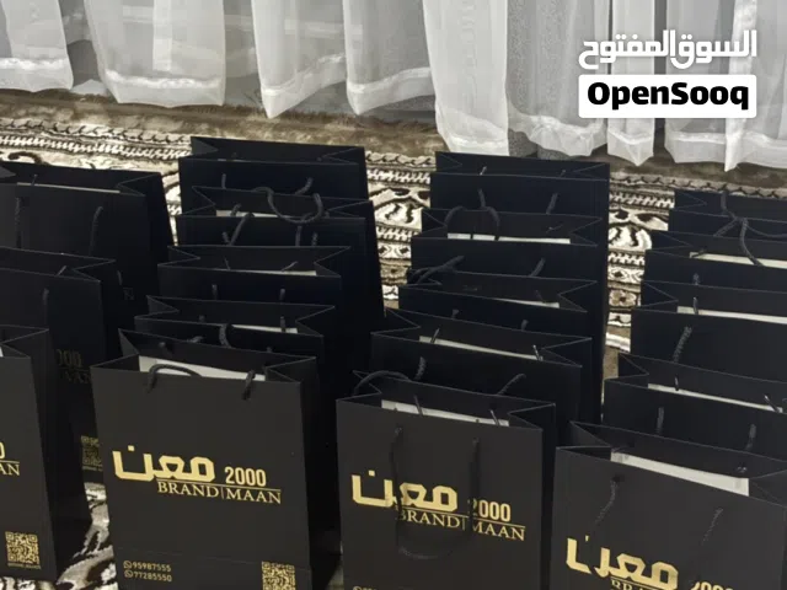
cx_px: 394
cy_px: 295
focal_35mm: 48
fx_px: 1091
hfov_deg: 39.7
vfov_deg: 30.3
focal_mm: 6.76
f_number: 1.78
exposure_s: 1/33
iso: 200
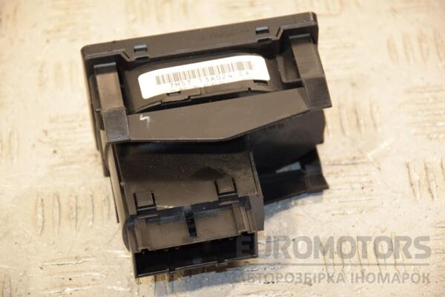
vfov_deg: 8.7
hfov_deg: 13.0
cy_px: 148
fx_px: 1947
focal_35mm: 158
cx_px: 222
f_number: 5.6
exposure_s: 1/160
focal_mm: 105
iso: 800
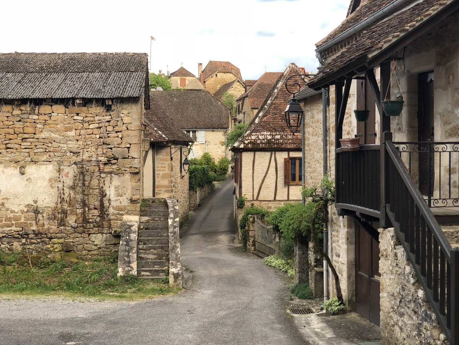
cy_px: 172
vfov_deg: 28.0
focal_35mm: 52
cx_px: 230
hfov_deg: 36.8
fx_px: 690
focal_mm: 6
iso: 20
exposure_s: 1/120
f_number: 2.4
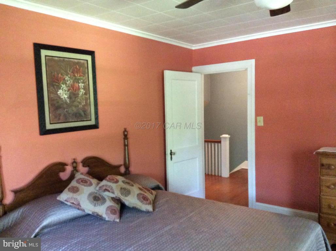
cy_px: 126
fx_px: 320
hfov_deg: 55.4
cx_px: 168
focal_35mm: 33
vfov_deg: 42.8
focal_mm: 3.3
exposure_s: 1/15
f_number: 2.4
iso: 500
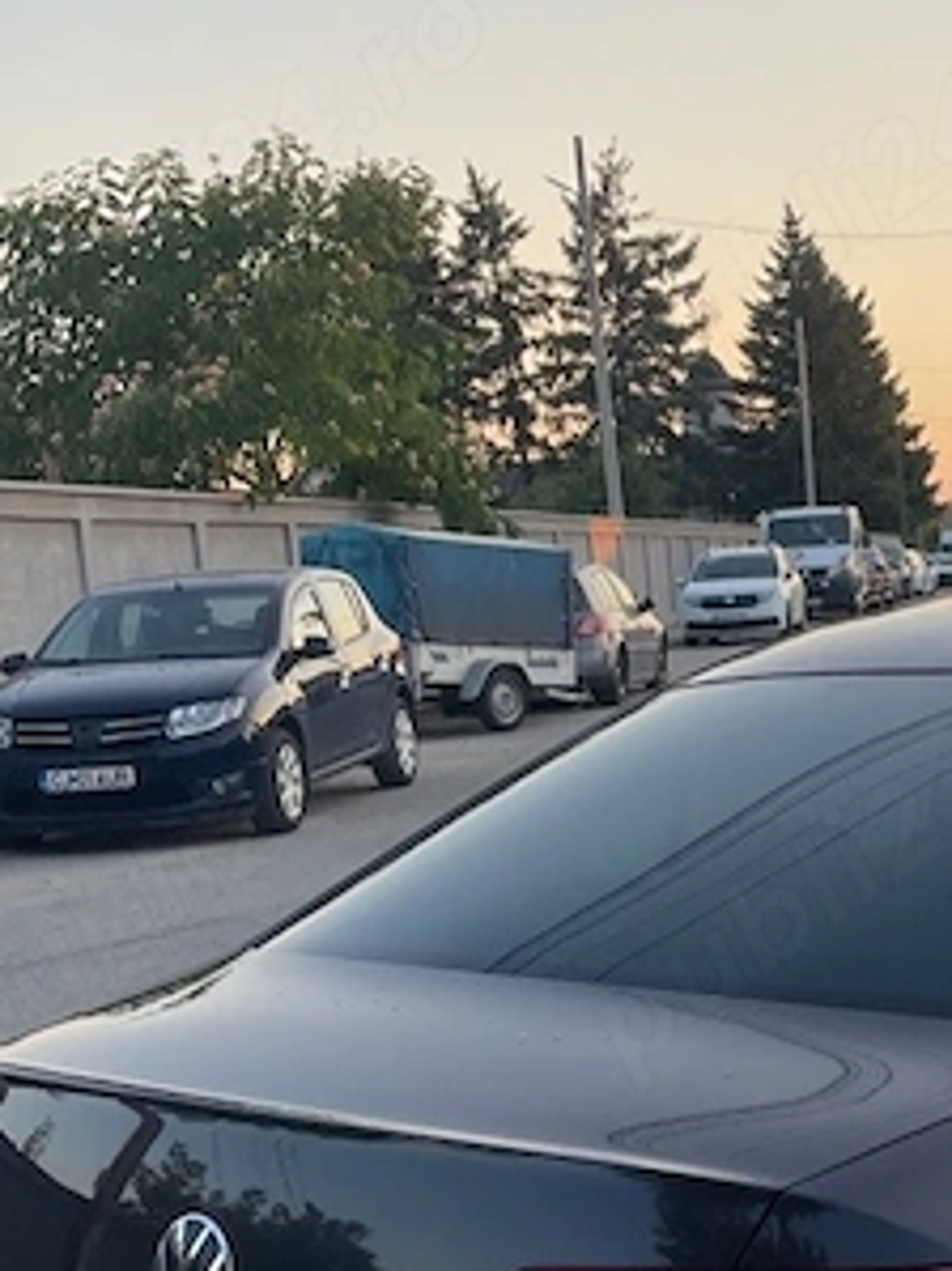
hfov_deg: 20.9
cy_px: 961
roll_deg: +2.9
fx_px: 2459
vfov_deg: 28.5
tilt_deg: -8.4
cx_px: 1037
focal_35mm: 67
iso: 32
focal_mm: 5.1
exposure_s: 1/564
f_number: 1.6
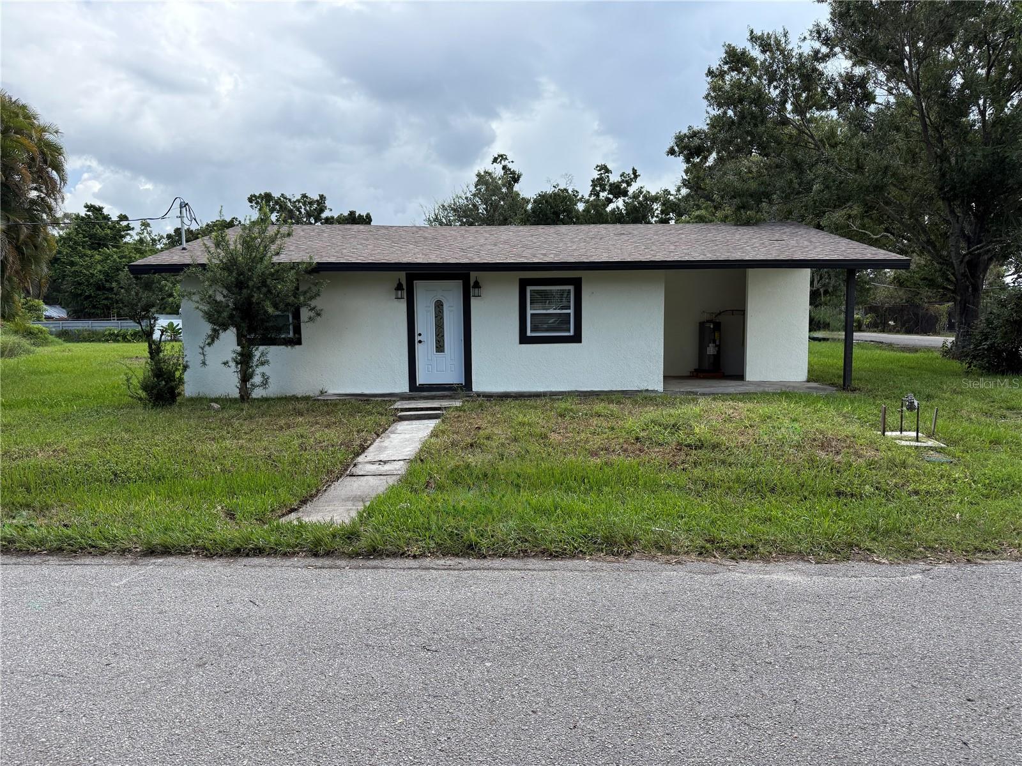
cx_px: 511
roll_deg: +0.8
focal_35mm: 24
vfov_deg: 56.8
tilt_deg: -4.9
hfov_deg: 71.6
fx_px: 709
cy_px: 383
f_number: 1.78
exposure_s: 1/2370
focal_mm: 6.76
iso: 100
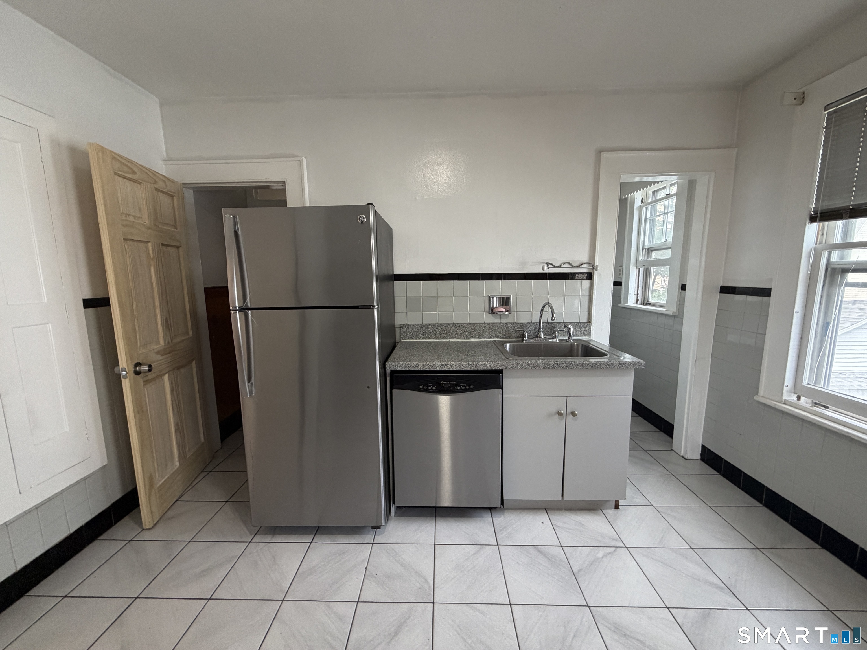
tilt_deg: -7.4
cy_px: 325
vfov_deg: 85.7
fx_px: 351
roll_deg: +1.1
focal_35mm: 14
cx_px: 434
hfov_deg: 102.1
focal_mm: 2.22
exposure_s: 1/84
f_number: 2.2
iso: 320
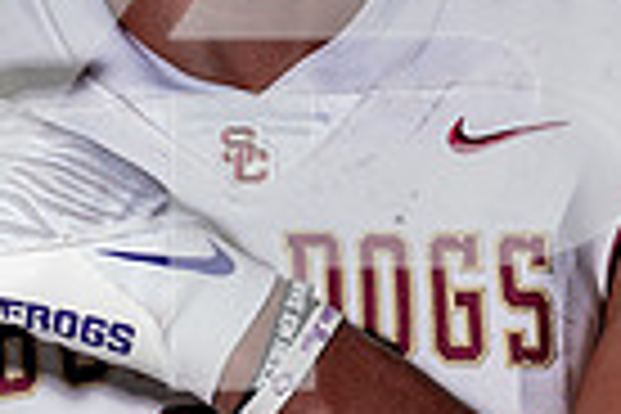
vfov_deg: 5.4
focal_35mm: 254
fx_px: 4381
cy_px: 155
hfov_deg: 8.1
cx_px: 81
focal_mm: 58
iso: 640
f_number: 6.3
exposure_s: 1/250
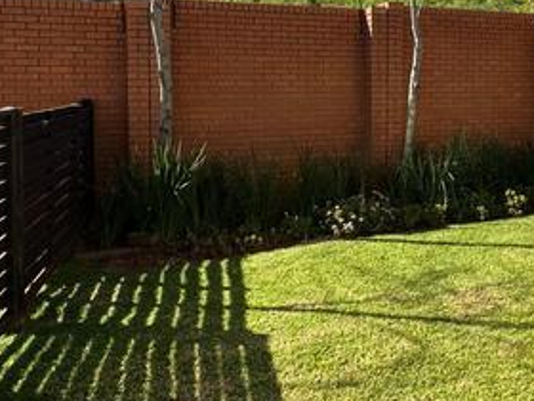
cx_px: 467
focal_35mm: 40
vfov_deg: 35.1
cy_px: 97
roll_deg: -0.7
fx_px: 617
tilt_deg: -1.5
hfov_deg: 43.3
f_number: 2.2
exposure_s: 1/972
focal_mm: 2.22
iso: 40
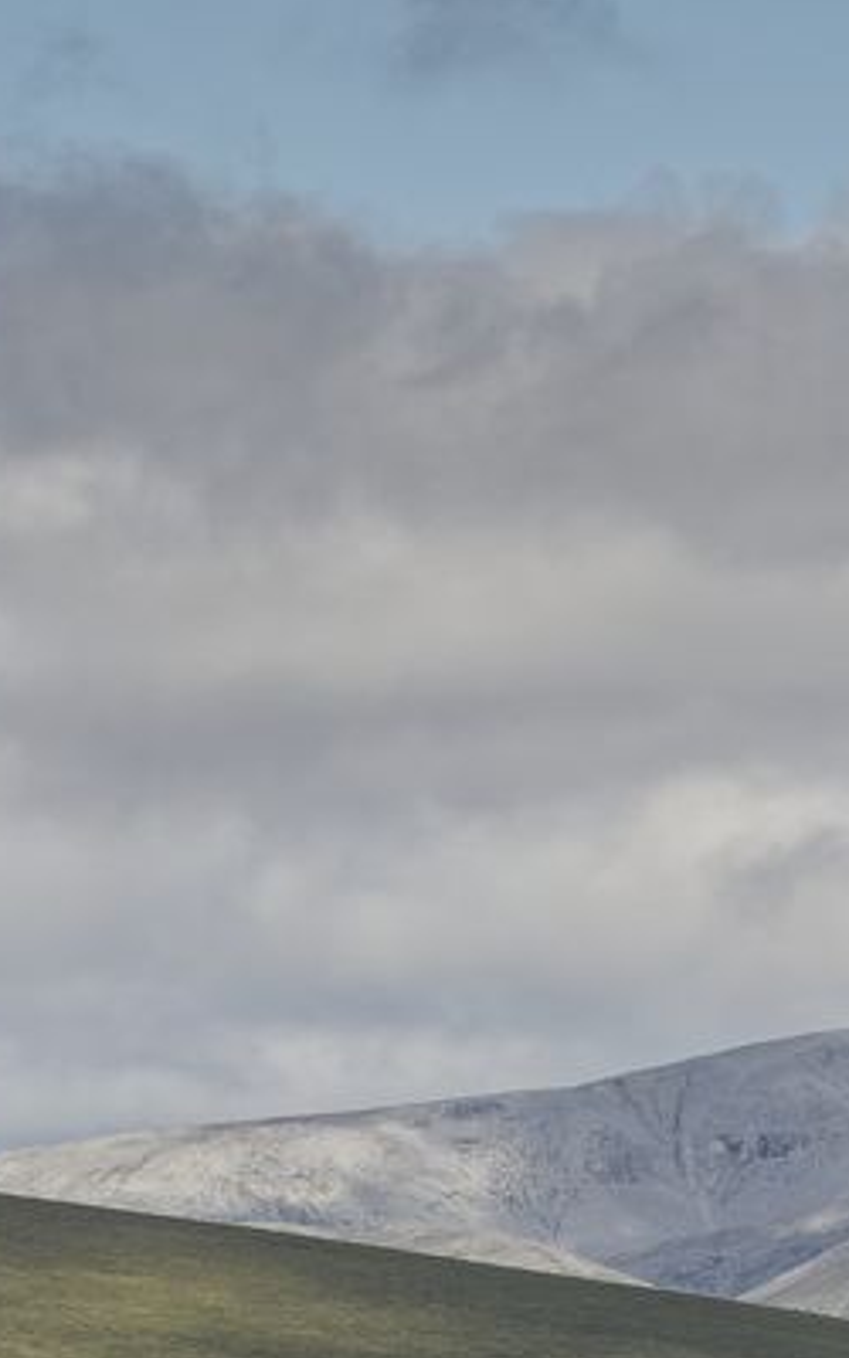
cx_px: 608
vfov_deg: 4.4
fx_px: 17696
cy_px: 1224
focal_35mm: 478
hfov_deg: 2.7
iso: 250
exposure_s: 1/250
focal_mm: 150
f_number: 5.6
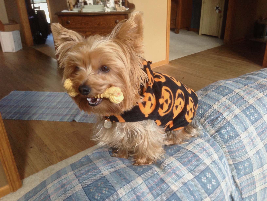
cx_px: 134
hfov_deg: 55.4
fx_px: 255
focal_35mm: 33
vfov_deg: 42.9
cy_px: 100
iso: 100
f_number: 2.4
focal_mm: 4.12
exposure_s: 1/20
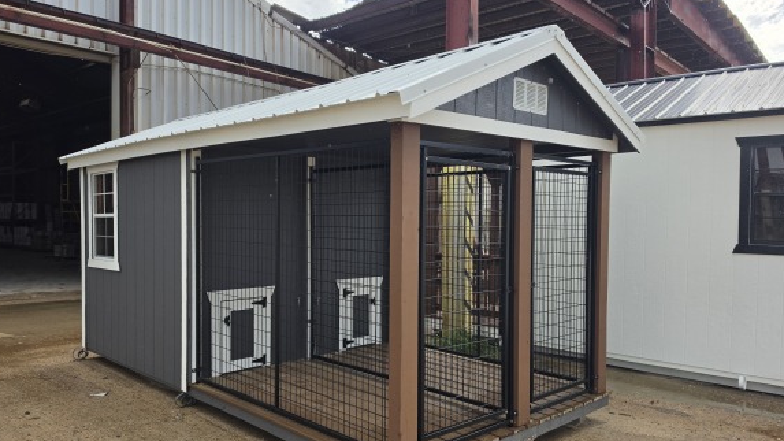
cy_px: 249
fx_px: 582
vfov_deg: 41.4
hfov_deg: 67.8
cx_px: 352
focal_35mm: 28
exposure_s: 1/2252
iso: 64
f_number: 1.4
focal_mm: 6.5
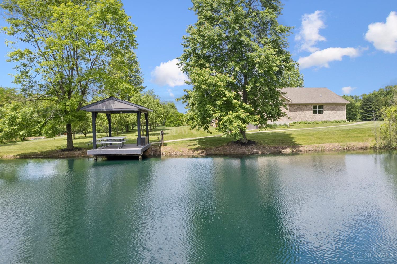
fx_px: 243
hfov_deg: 78.6
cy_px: 132
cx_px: 198
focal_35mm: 22
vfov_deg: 57.2
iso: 100
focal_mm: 8.38
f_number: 2.8
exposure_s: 1/1000
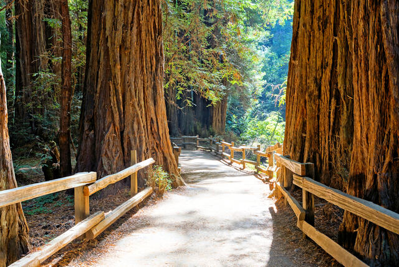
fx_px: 432
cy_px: 134
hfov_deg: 49.5
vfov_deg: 34.2
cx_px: 200
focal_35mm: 39
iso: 320
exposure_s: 1/25
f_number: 8
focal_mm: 26
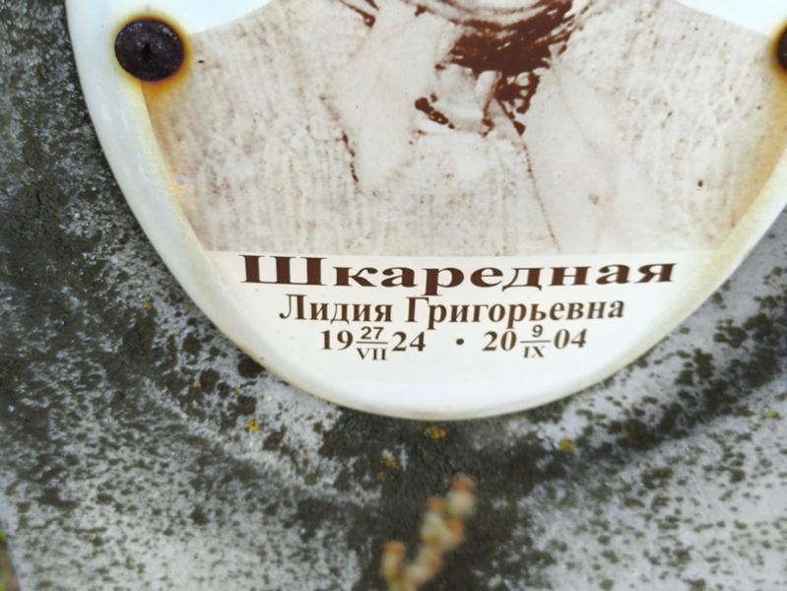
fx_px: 1137
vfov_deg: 29.1
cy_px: 296
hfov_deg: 38.2
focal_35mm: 50
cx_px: 394
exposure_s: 1/60
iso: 50
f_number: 1.7
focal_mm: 4.71
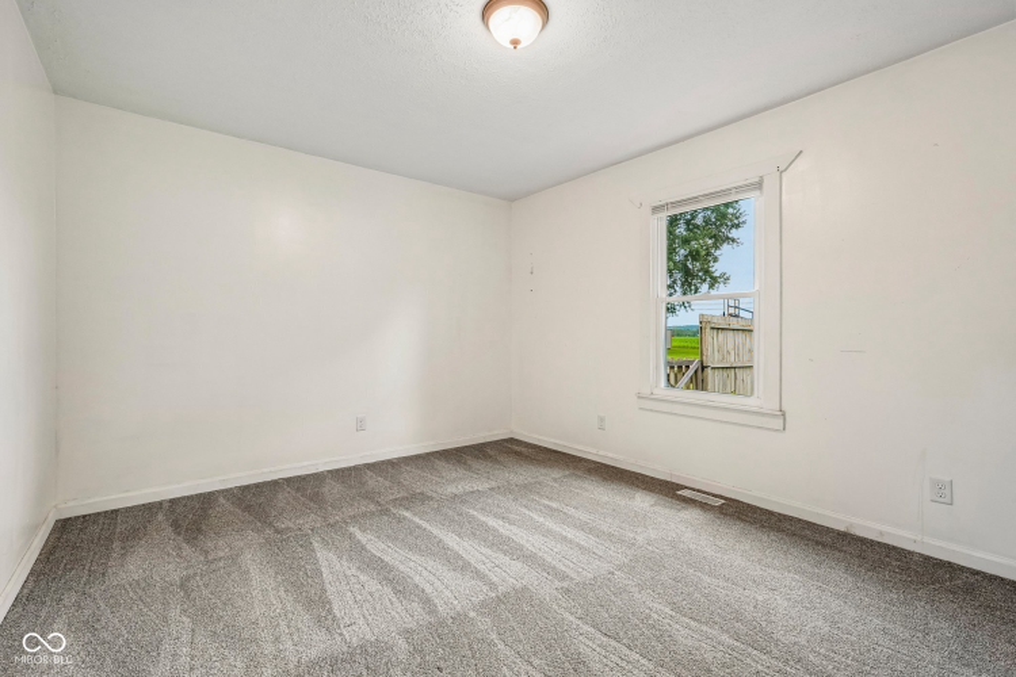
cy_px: 338
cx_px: 508
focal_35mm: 16
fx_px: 452
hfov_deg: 96.7
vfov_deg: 73.7
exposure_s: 1/30
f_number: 8
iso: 1000
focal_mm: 16
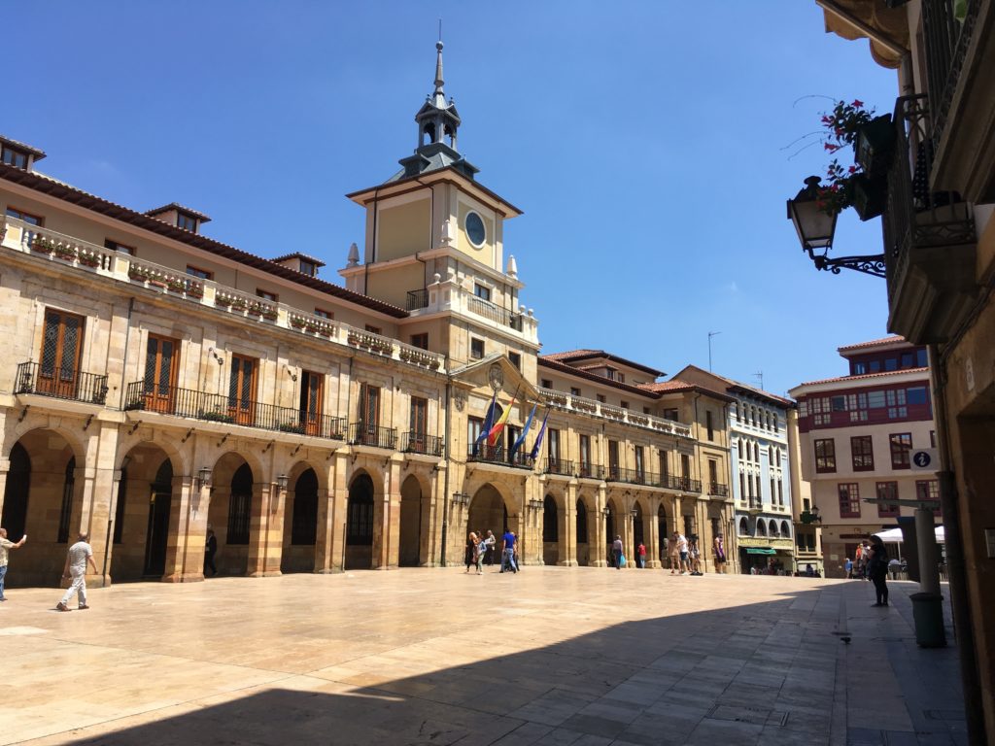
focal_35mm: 29
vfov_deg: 48.2
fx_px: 834
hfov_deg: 61.7
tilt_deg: +11.6
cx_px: 498
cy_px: 373
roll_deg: -1.2
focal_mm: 4.15
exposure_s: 1/1282
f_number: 2.2
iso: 25
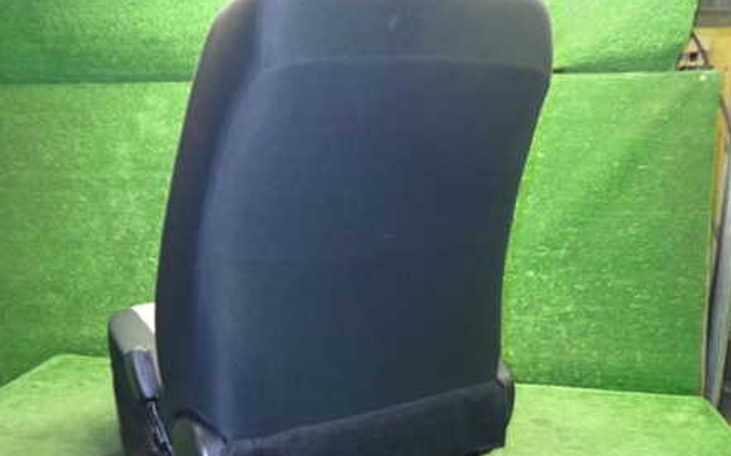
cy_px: 271
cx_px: 324
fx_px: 717
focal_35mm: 36
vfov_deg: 35.2
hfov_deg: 53.9
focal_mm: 4.5
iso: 500
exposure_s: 1/30
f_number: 2
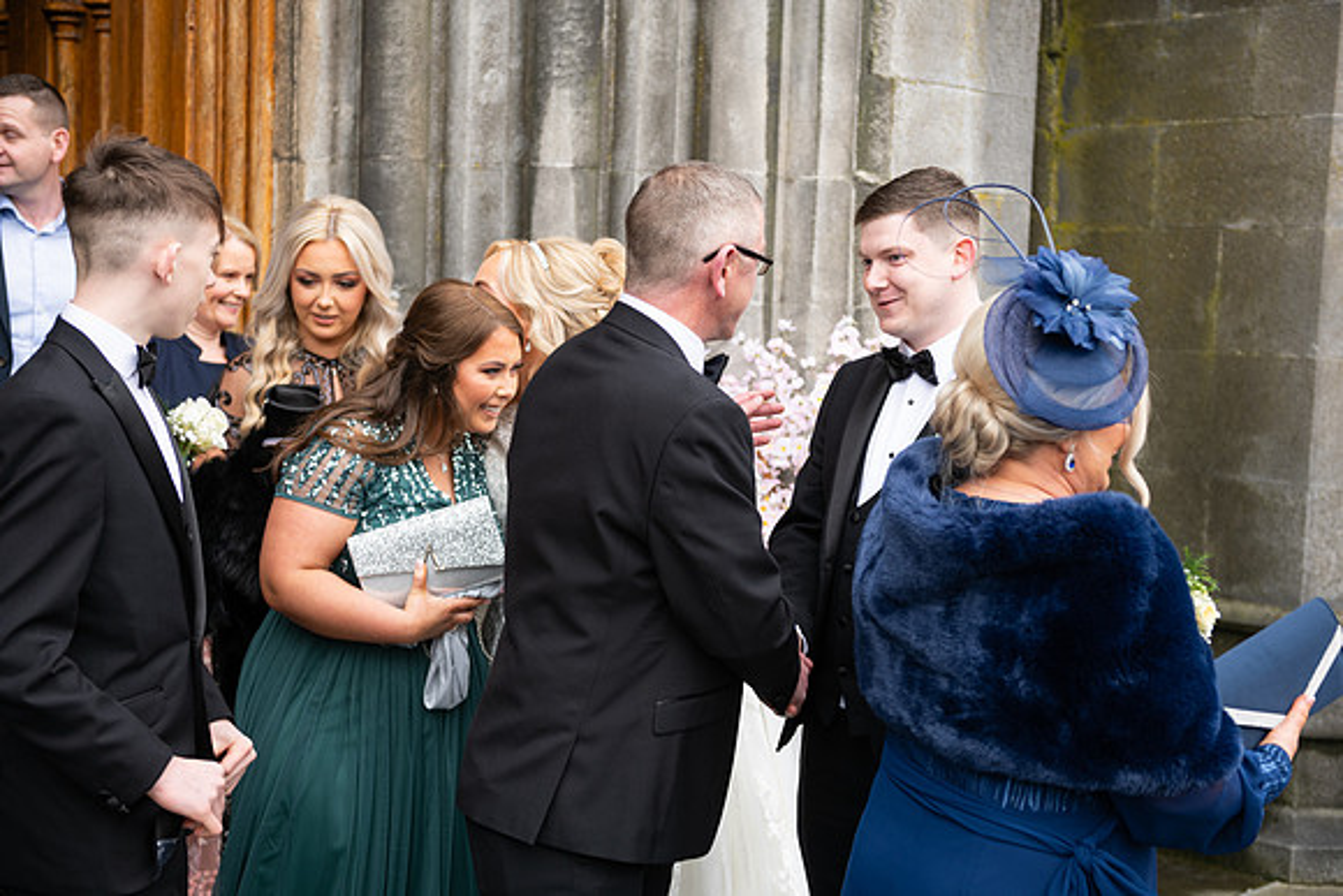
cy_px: 448
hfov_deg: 38.2
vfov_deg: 26.0
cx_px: 672
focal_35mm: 52
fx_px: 1940
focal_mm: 52
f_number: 3.5
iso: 125
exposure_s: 1/160
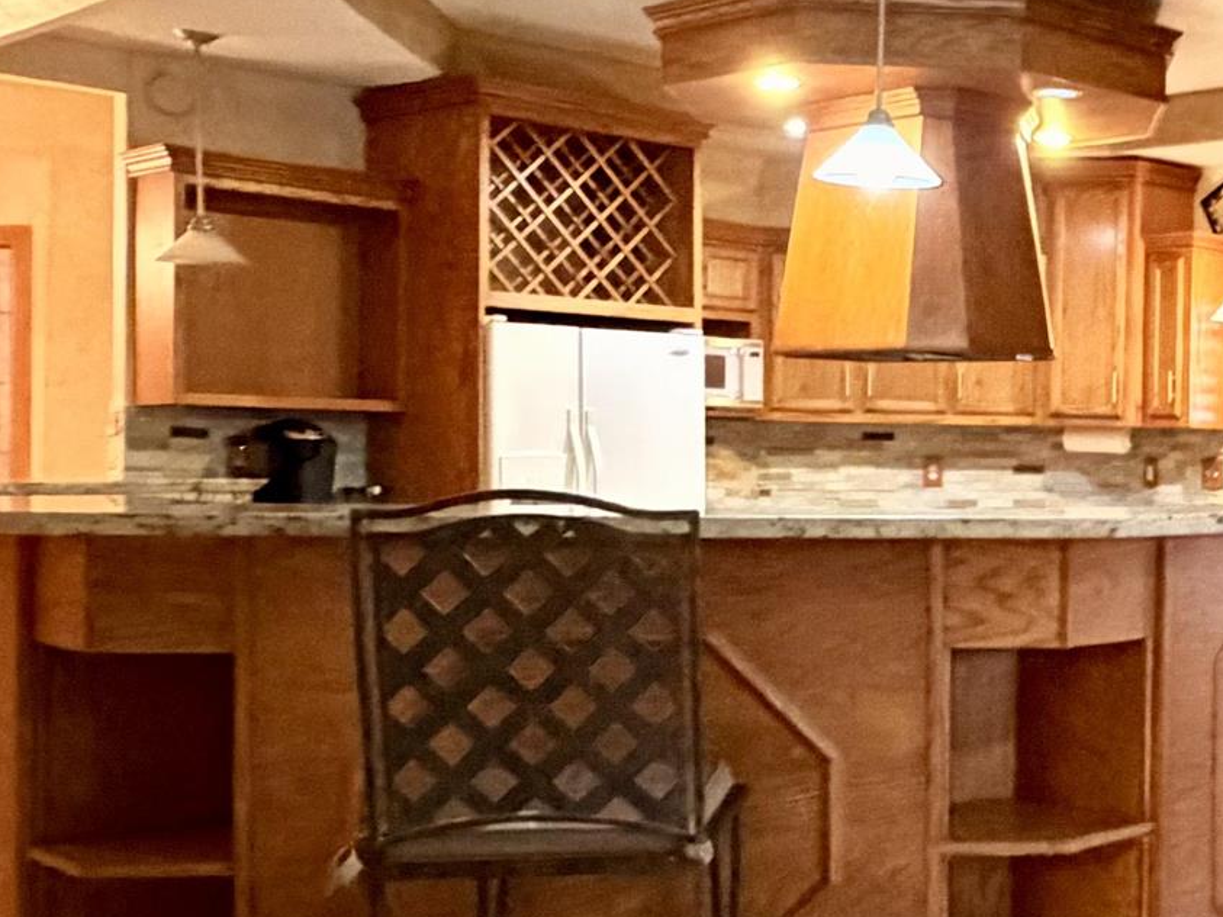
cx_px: 1356
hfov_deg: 32.7
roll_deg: +0.1
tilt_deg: -0.7
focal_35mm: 51
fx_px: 1802
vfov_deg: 28.5
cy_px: 493
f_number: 2.2
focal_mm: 2.22
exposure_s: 1/40
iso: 1600
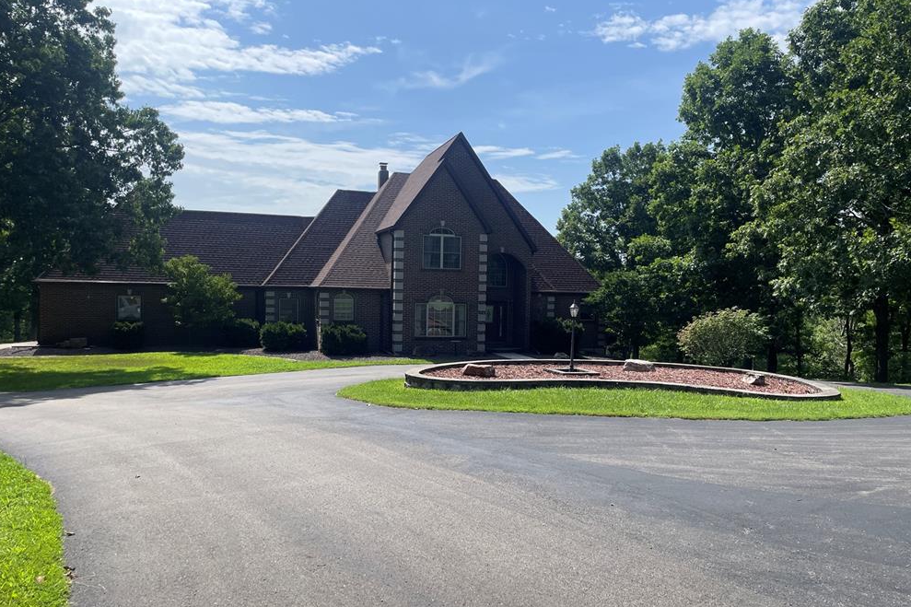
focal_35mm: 28
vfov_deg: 46.4
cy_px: 321
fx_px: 708
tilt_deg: -2.0
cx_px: 454
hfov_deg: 65.5
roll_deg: -1.1
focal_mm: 4.2
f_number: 1.6
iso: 32
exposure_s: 1/4000
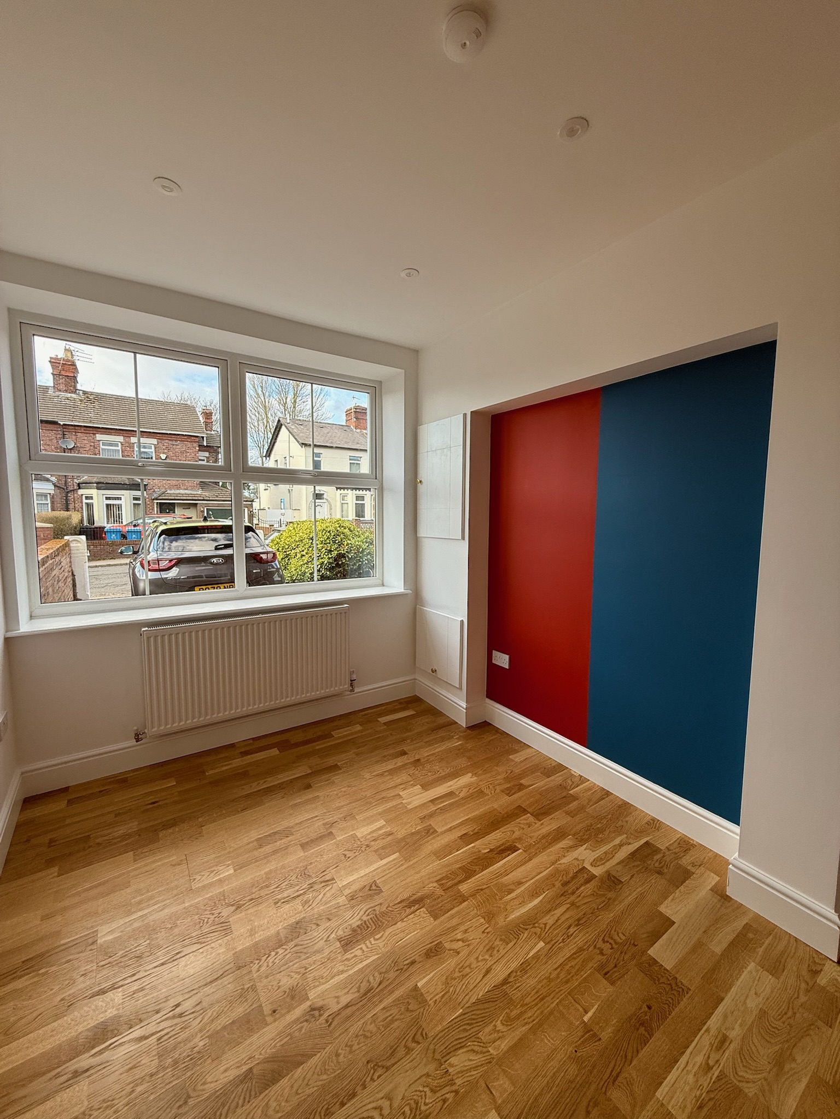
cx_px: 420
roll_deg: -1.0
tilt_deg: -4.8
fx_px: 453
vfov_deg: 102.1
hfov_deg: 85.7
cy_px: 560
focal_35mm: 14
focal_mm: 2.22
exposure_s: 1/207
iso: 64
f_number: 2.2
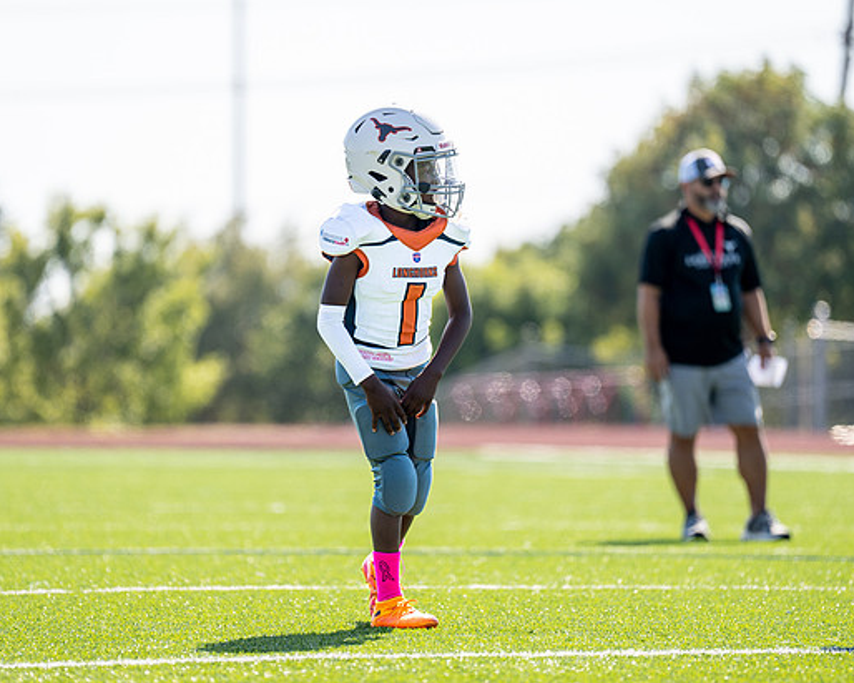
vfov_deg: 6.1
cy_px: 352
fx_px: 6419
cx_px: 402
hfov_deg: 7.6
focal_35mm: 254
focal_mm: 200
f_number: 2.8
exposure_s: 1/1250
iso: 100
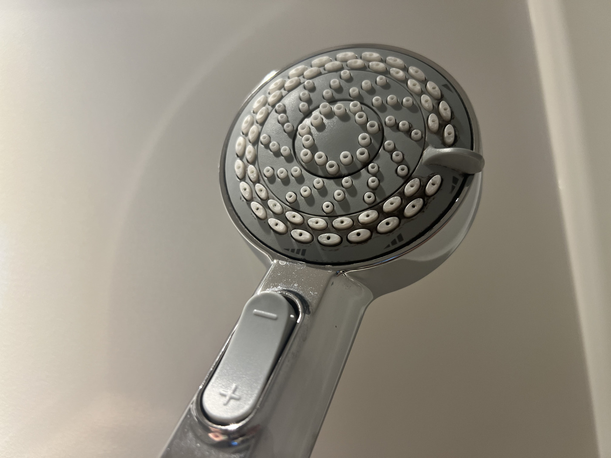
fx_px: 459
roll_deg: +4.3
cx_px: 306
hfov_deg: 67.3
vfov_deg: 53.1
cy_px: 229
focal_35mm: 26
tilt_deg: +10.2
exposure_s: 1/60
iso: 80
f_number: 1.5
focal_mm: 5.7
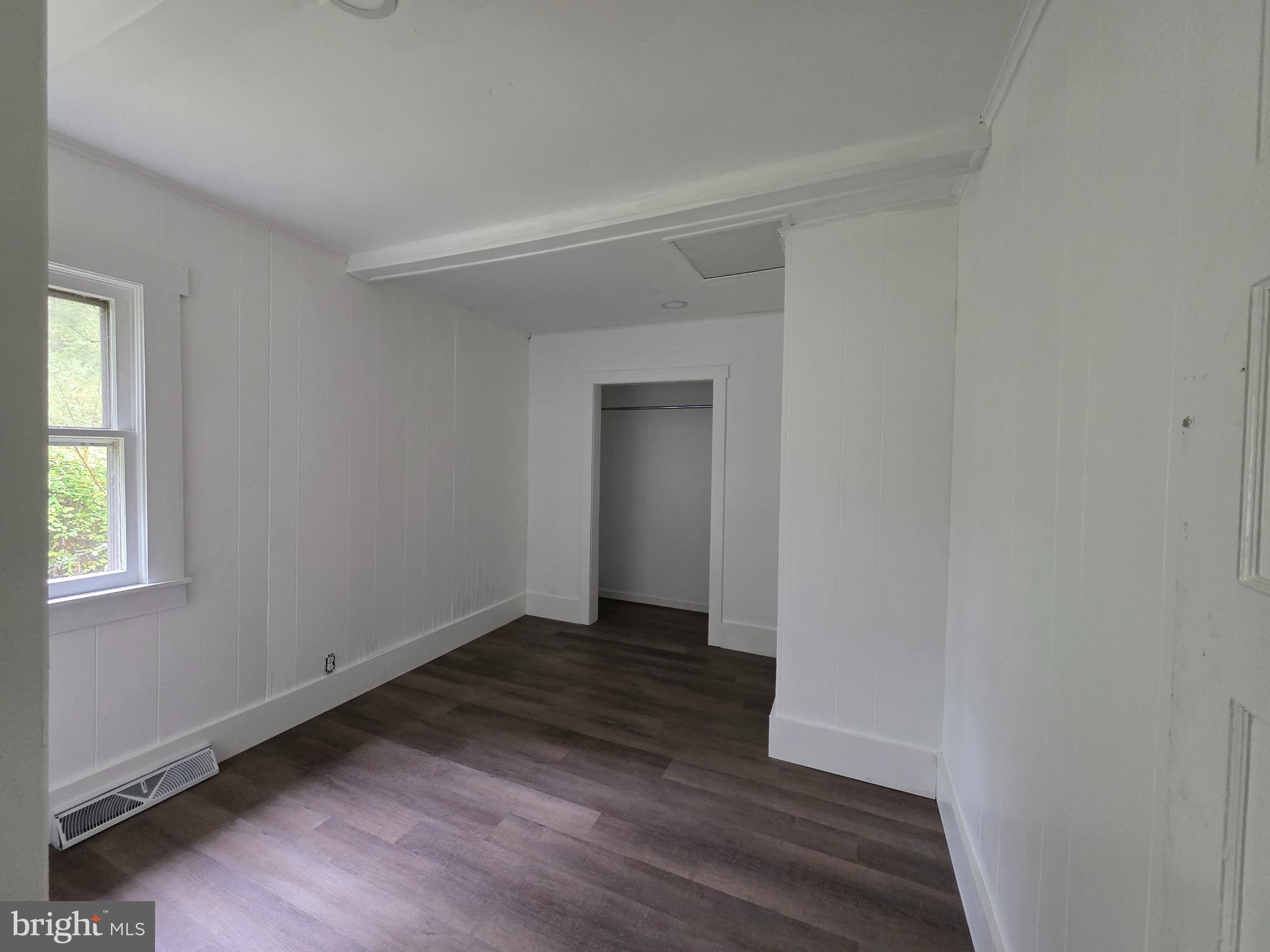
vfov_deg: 89.9
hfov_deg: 106.2
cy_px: 476
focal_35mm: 13
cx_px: 635
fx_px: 477
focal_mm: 2.2
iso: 400
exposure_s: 1/60
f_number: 1.9
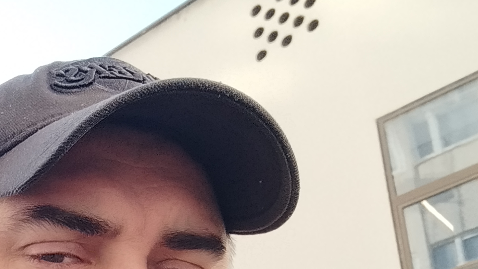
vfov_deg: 19.3
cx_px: 93
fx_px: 722
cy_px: 362
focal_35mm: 57
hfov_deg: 35.4
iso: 50
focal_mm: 3.49
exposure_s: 1/528
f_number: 2.45
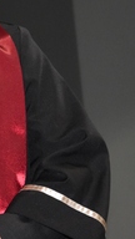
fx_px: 1449
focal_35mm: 228
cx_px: -128
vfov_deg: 9.5
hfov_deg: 5.2
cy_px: 75
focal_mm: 45
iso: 2000
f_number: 4.8
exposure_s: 1/60
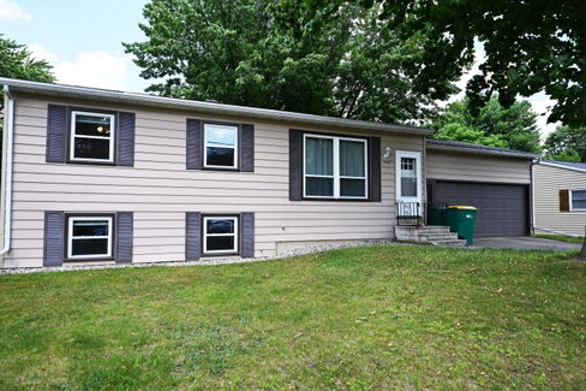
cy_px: 199
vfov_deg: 59.5
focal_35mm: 21
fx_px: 342
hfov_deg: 81.2
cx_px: 283
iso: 100
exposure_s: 1/125
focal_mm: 20
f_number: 5.6
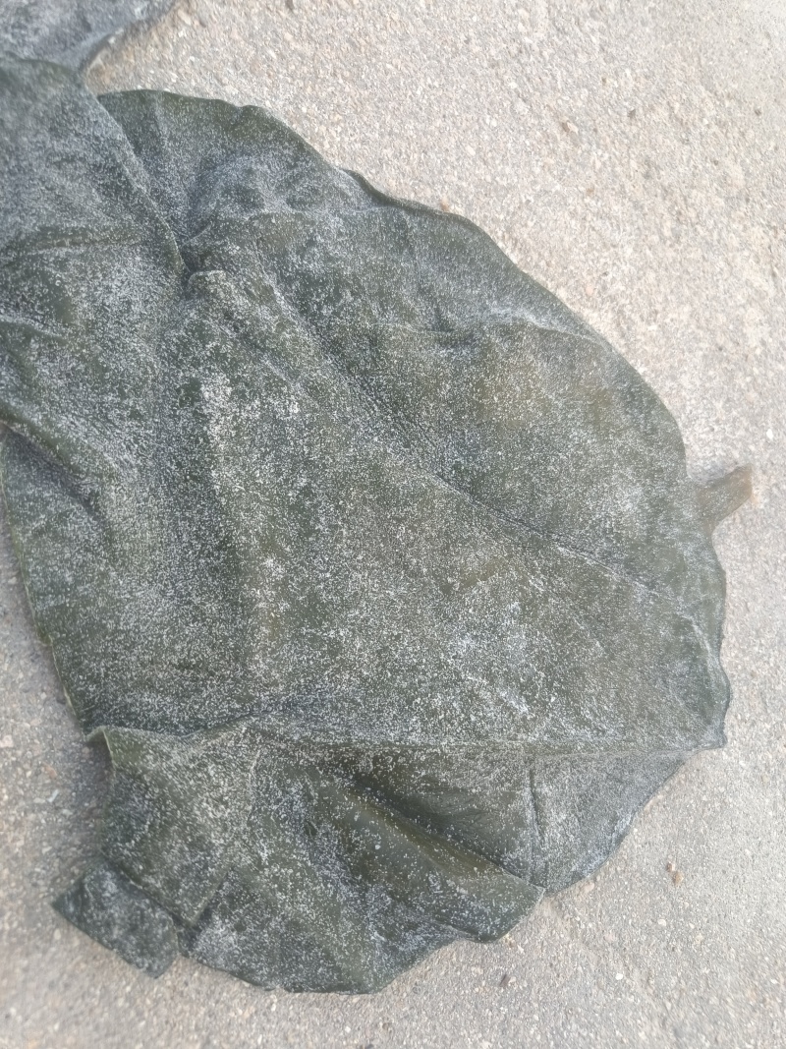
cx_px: 393
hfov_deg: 58.9
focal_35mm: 23
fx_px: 696
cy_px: 524
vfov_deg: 73.9
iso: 552
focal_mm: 5.59
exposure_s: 1/100
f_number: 1.88
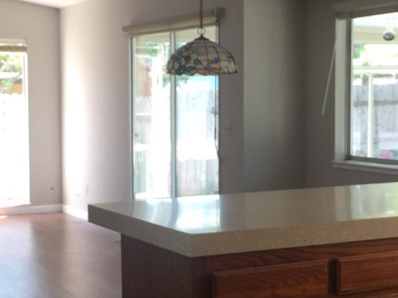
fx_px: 839
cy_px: 156
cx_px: 150
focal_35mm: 73
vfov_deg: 20.2
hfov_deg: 26.6
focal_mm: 4.15
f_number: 2.2
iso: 32
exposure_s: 1/30
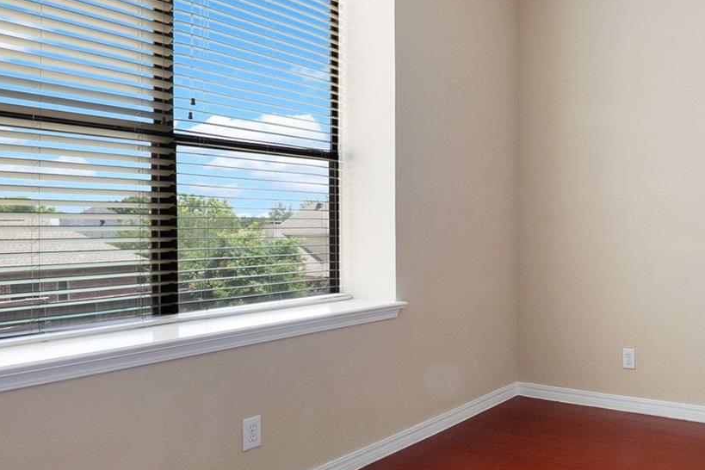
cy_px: 238
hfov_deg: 58.0
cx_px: 547
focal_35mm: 30
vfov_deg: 43.6
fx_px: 587
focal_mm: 12
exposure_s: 1/100
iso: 800
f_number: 9
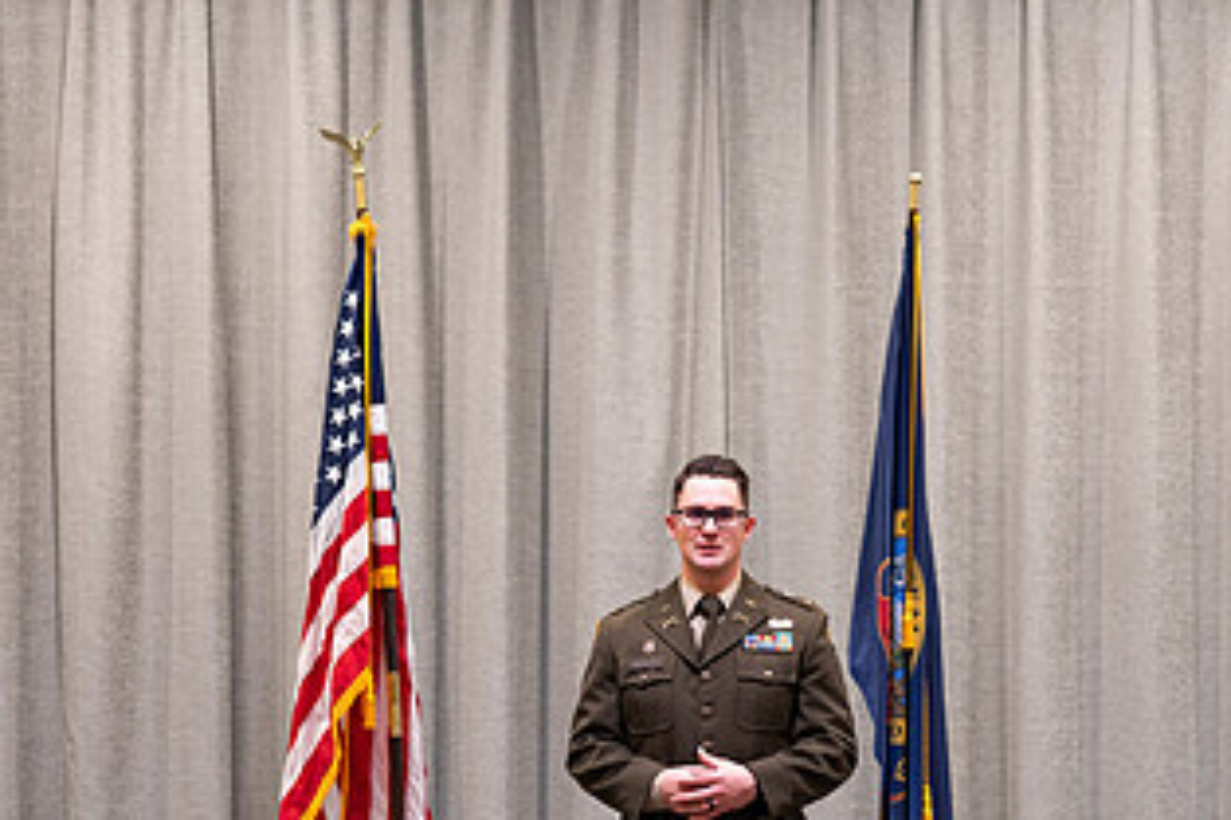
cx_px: 714
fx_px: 5400
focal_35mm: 158
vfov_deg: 8.7
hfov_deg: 13.0
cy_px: 710
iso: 1000
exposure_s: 1/200
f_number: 1.8
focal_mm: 85
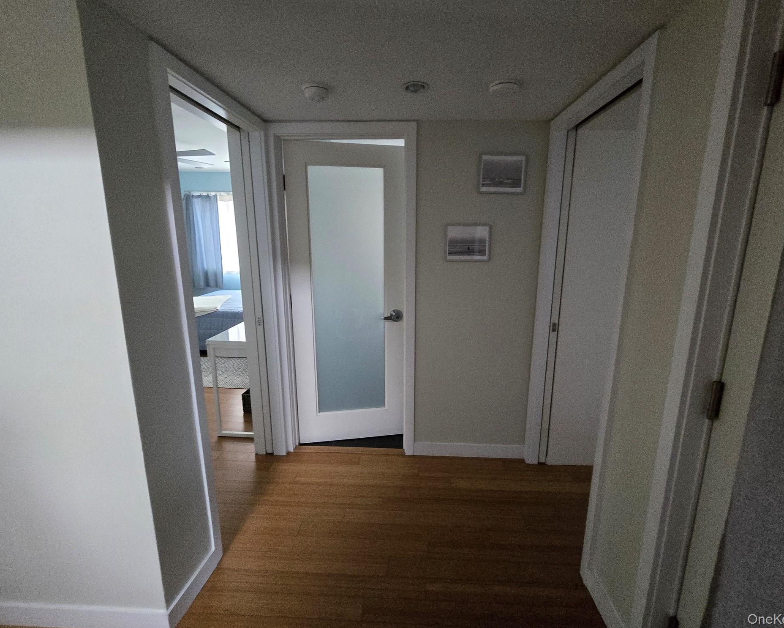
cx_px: 401
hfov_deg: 100.7
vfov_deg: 88.0
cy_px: 304
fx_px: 325
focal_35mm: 14
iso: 1250
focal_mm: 2.2
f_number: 2.2
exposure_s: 1/60
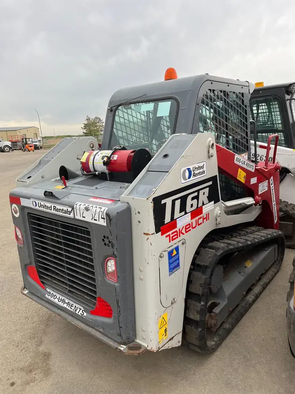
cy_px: 197
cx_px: 148
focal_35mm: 26
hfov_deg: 53.1
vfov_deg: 67.3
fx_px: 295
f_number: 1.6
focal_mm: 5.1
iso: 50
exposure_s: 1/684
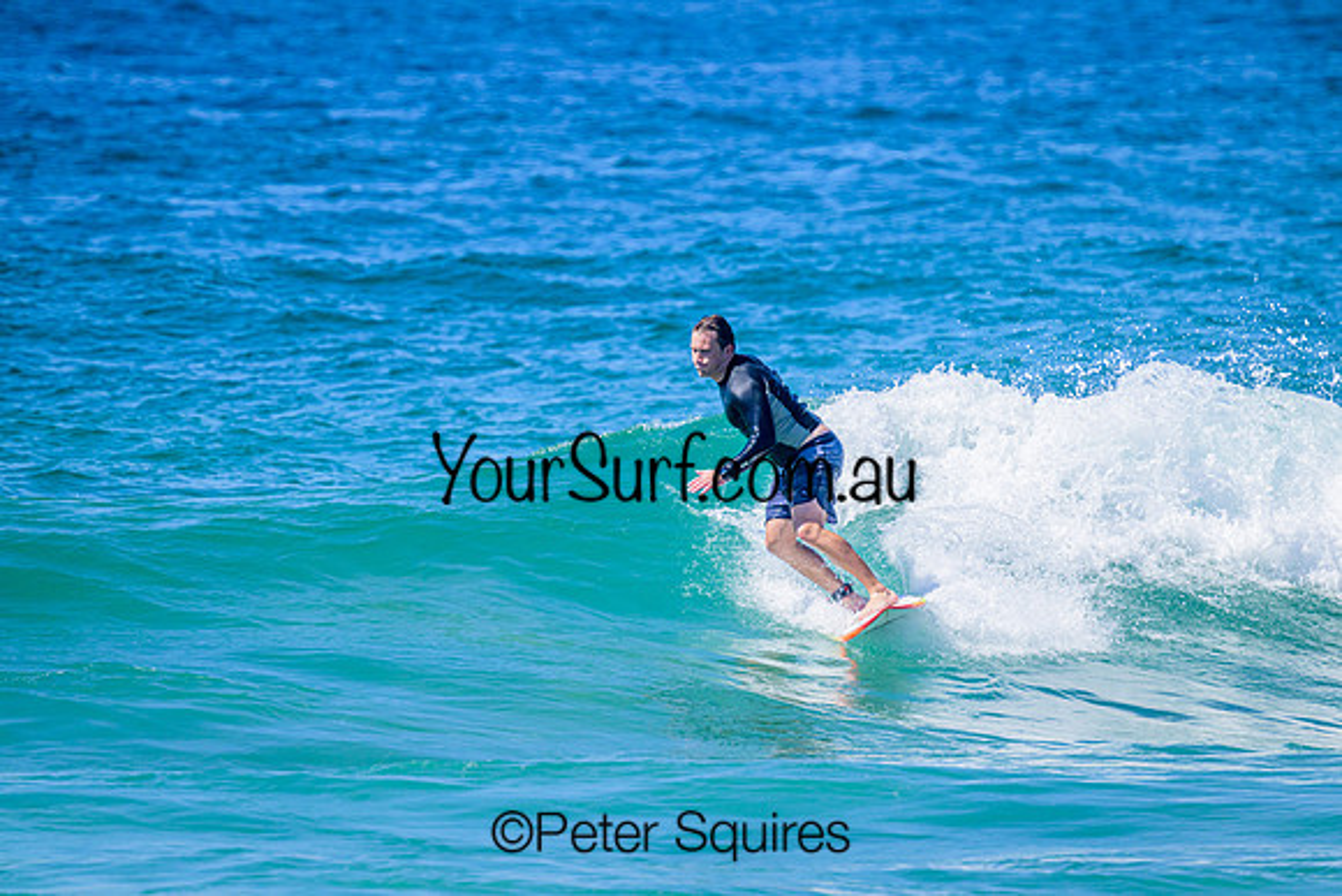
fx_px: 26099
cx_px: 671
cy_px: 448
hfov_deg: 2.9
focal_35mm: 700
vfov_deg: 2.0
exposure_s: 1/2000
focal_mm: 700
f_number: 11
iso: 1000
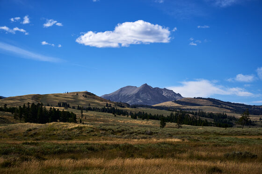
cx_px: 131
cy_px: 87
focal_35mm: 75
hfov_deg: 27.0
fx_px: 546
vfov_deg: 18.2
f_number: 10
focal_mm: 75
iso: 100
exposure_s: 1/500
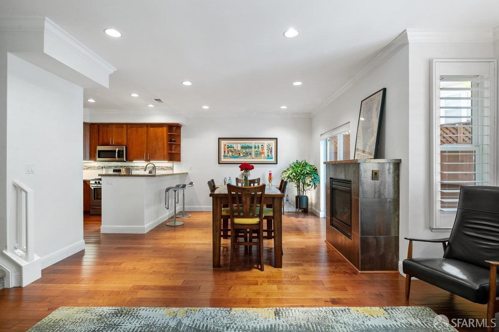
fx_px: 242
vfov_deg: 68.8
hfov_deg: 91.7
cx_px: 250
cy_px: 166
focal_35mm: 18
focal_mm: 17.5
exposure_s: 1/3
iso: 400
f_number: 9
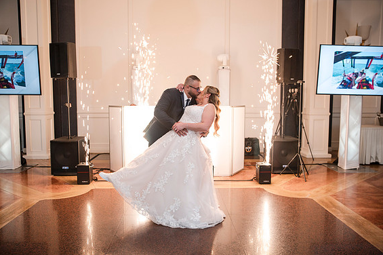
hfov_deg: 58.7
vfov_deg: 41.1
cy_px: 127
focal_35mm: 32
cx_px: 189
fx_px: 340
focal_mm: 31
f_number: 3.2
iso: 1250
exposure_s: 1/125
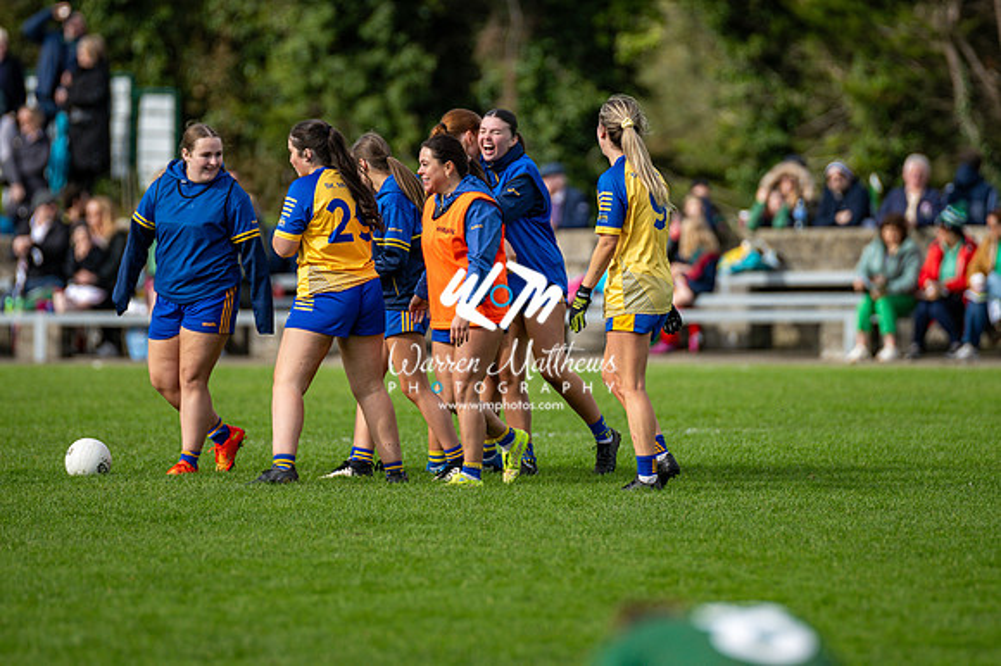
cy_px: 333
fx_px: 12505
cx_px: 500
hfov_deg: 4.6
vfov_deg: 3.1
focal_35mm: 450
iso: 200
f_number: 2.8
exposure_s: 1/2500
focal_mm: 300
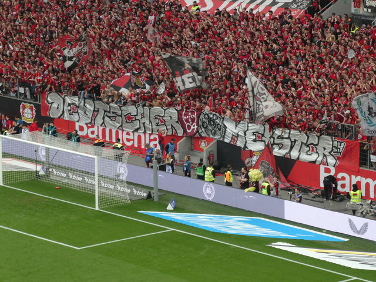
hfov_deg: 12.3
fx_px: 1738
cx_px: 188
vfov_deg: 9.3
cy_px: 141
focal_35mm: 160
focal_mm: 28.7
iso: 200
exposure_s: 1/80
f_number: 5.5
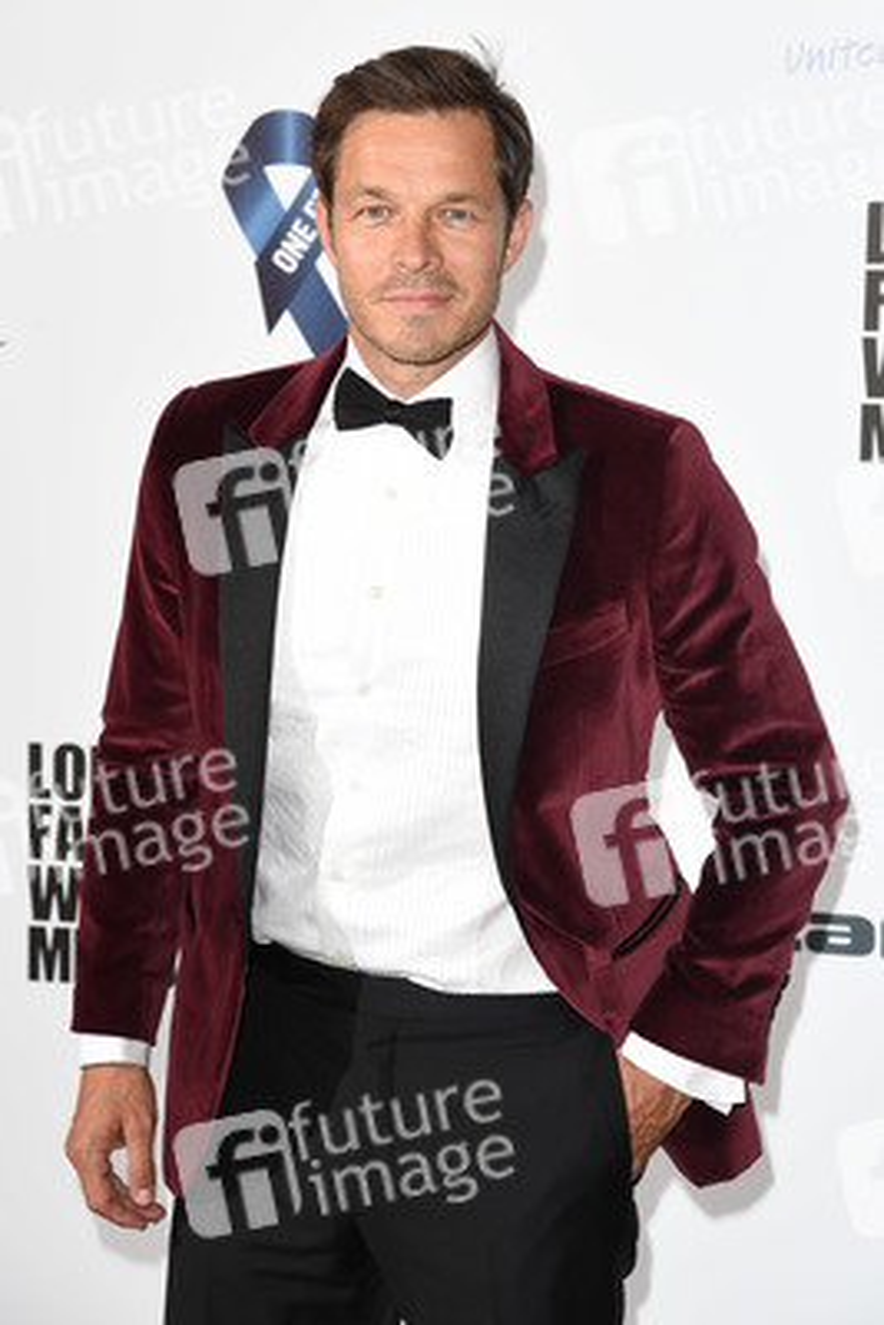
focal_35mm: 98
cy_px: 662
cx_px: 442
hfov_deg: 14.0
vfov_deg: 20.8
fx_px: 3606
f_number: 6.3
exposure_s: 1/250
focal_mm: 98
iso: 640
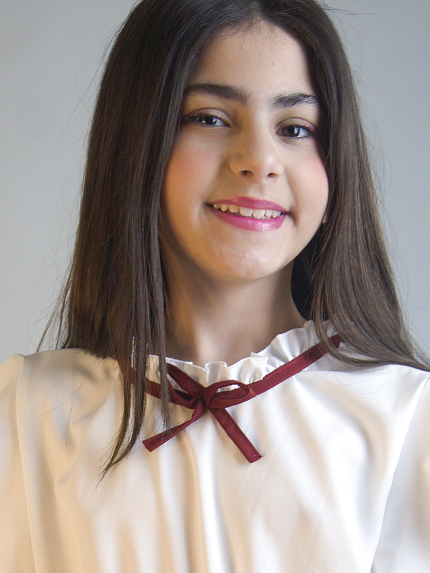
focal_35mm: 59
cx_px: 235
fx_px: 977
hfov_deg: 24.8
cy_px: 372
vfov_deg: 32.5
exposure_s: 1/50
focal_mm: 28
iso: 100
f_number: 4.8
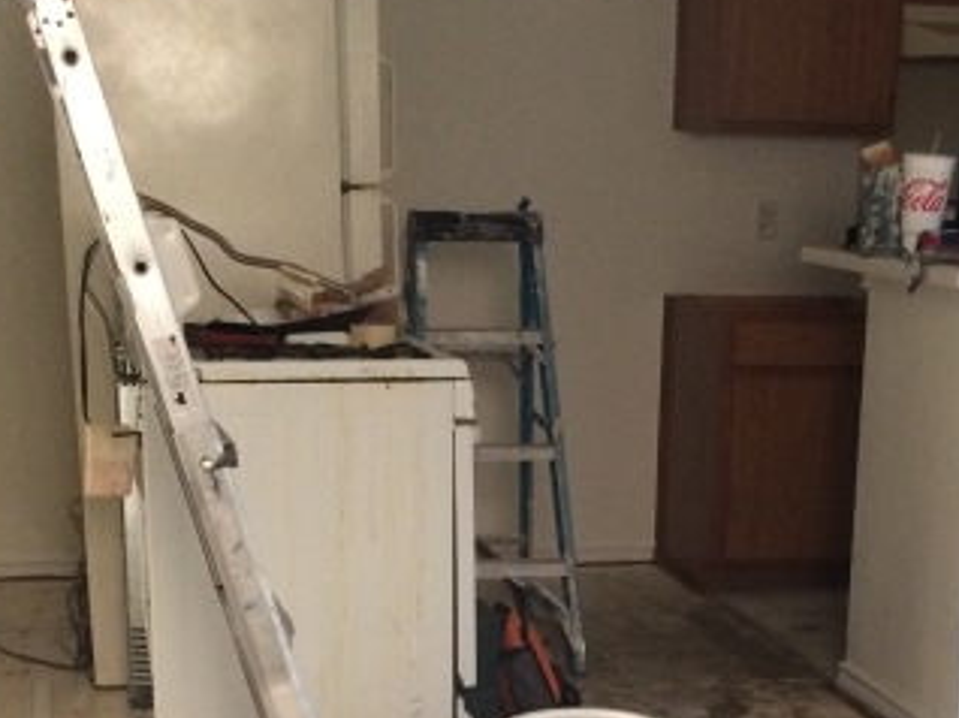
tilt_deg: -18.7
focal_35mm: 73
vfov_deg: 19.4
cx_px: 585
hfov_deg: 26.6
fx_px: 2021
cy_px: 763
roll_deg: -1.5
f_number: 2.2
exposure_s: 1/24
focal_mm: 4.15
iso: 250
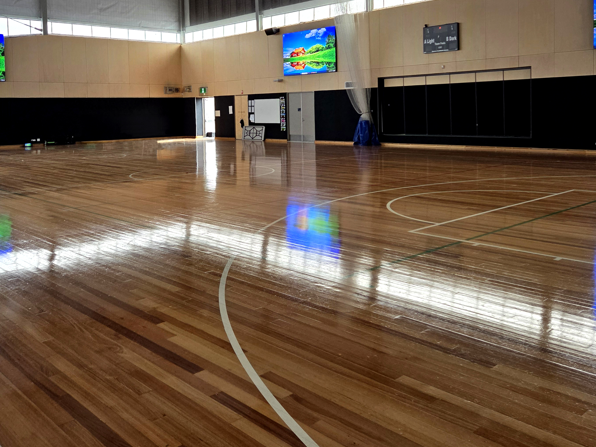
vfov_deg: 41.0
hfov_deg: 54.0
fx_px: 585
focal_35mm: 34
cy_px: 131
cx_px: 305
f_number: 1.8
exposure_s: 1/180
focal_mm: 5.4
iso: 160
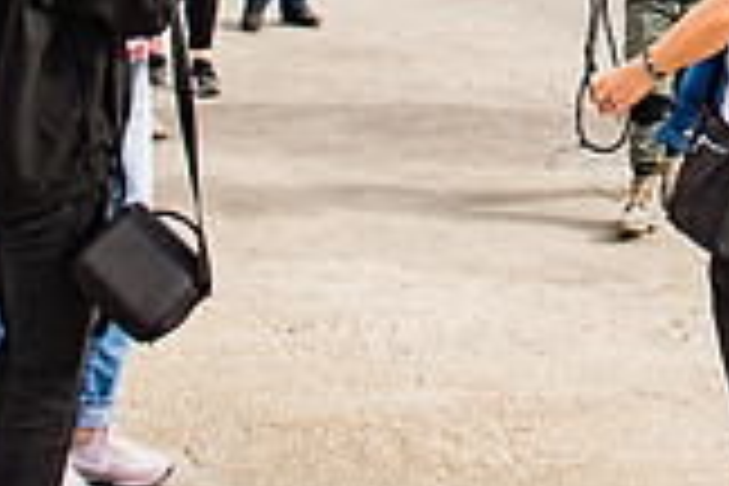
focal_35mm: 86
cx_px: 806
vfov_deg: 14.4
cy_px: -322
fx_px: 1741
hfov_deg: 22.3
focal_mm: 24
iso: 200
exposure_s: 1/1600
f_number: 2.8
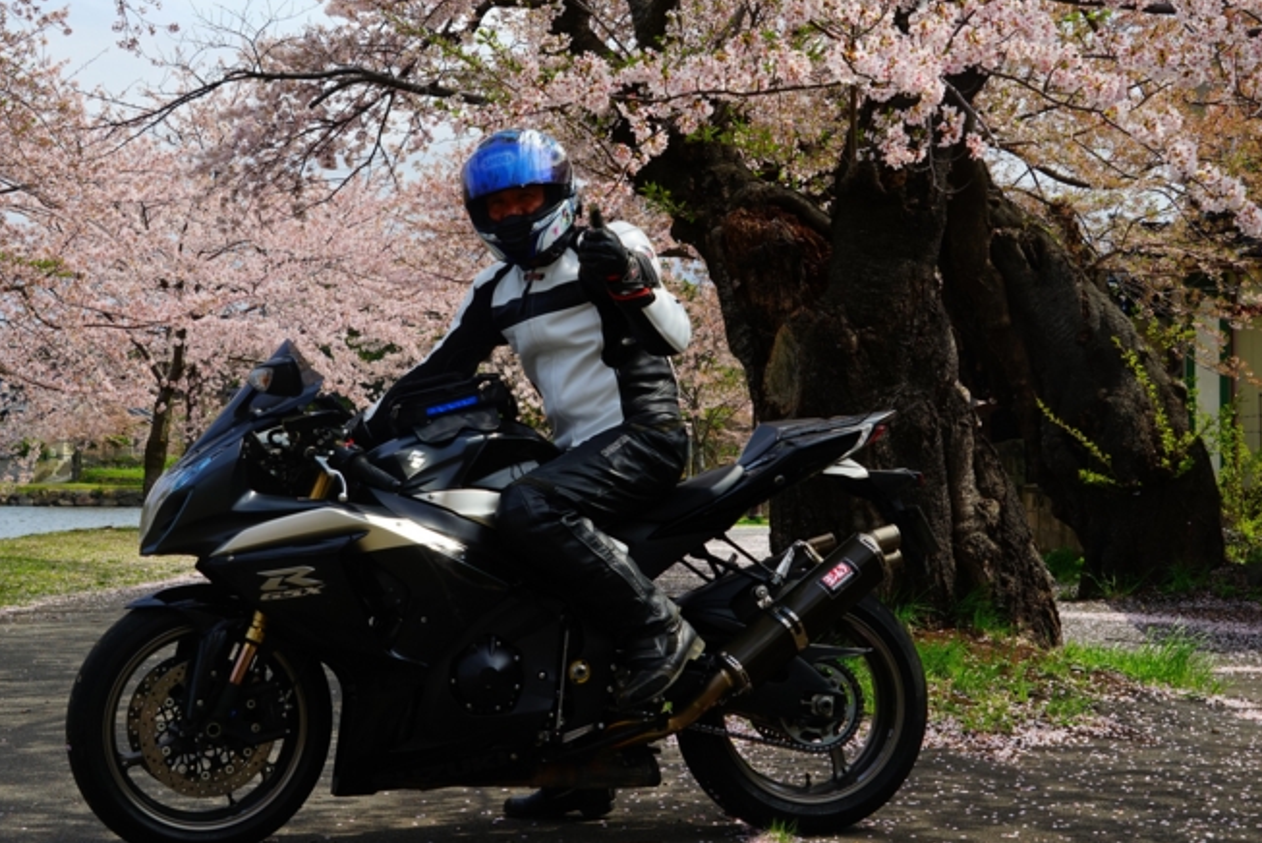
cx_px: 559
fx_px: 2104
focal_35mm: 60
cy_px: 348
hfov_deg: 33.4
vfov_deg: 22.6
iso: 100
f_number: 11
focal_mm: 49
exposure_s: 1/125
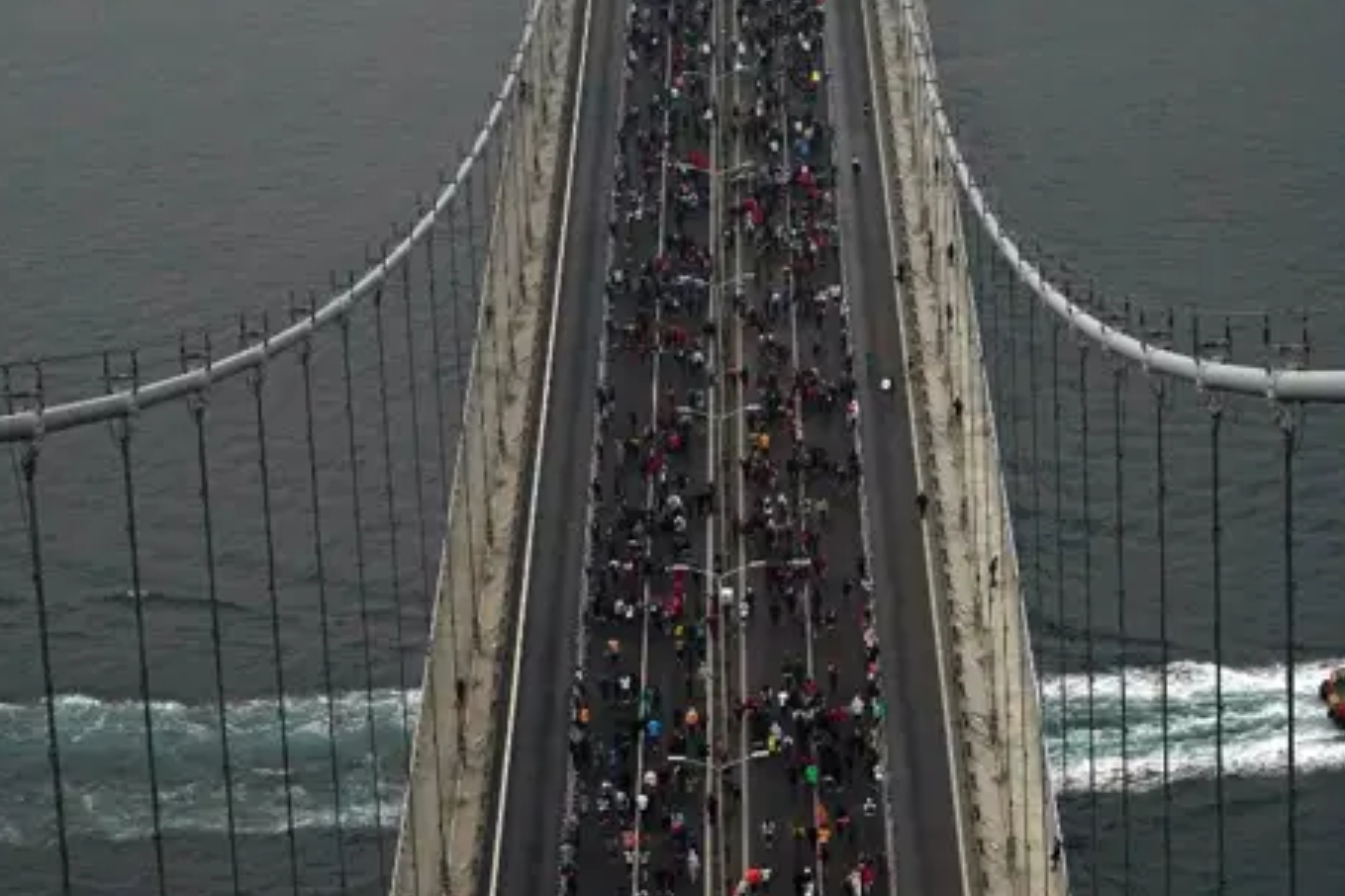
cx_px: 817
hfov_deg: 15.1
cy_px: 498
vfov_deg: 10.1
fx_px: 5081
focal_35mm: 136
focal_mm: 70
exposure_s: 1/12800
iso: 1000
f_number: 2.8
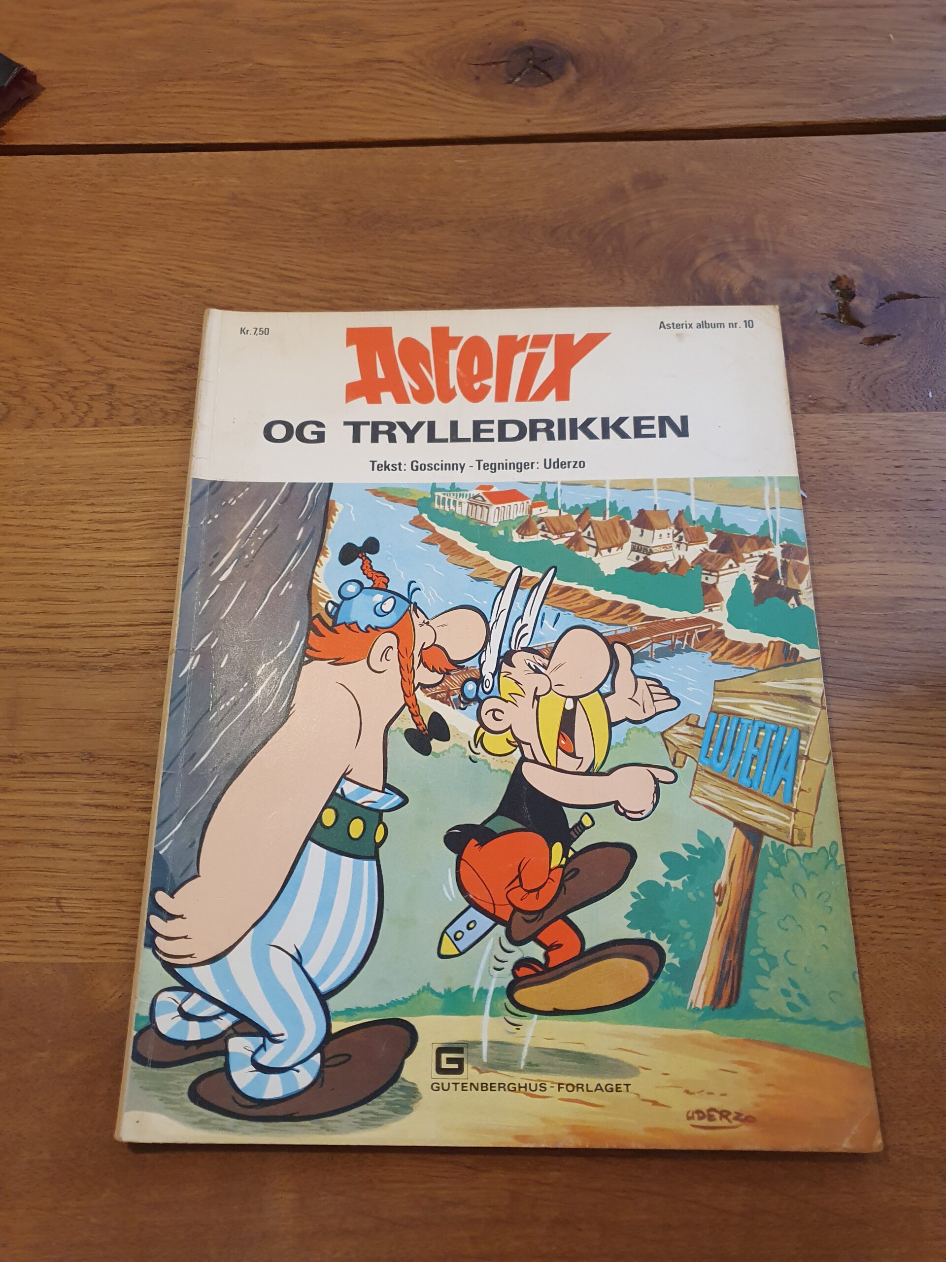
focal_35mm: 26
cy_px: 631
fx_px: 947
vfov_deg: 67.3
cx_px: 473
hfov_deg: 53.1
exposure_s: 1/50
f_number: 1.5
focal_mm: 4.32
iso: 250
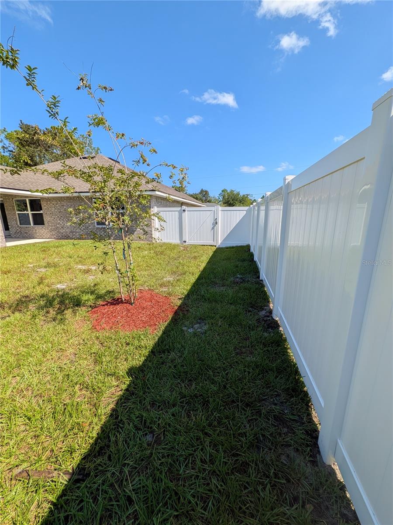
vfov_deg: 106.2
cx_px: 196
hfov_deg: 89.9
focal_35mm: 13
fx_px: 197
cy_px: 262
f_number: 2.2
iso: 30
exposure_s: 1/723
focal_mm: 1.54
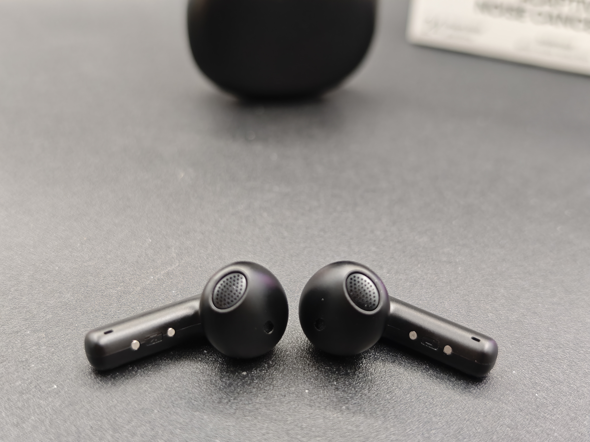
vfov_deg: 31.5
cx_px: 295
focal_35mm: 46
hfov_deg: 41.2
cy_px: 221
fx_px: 784
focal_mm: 8.72
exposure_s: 1/50
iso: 320
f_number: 1.63
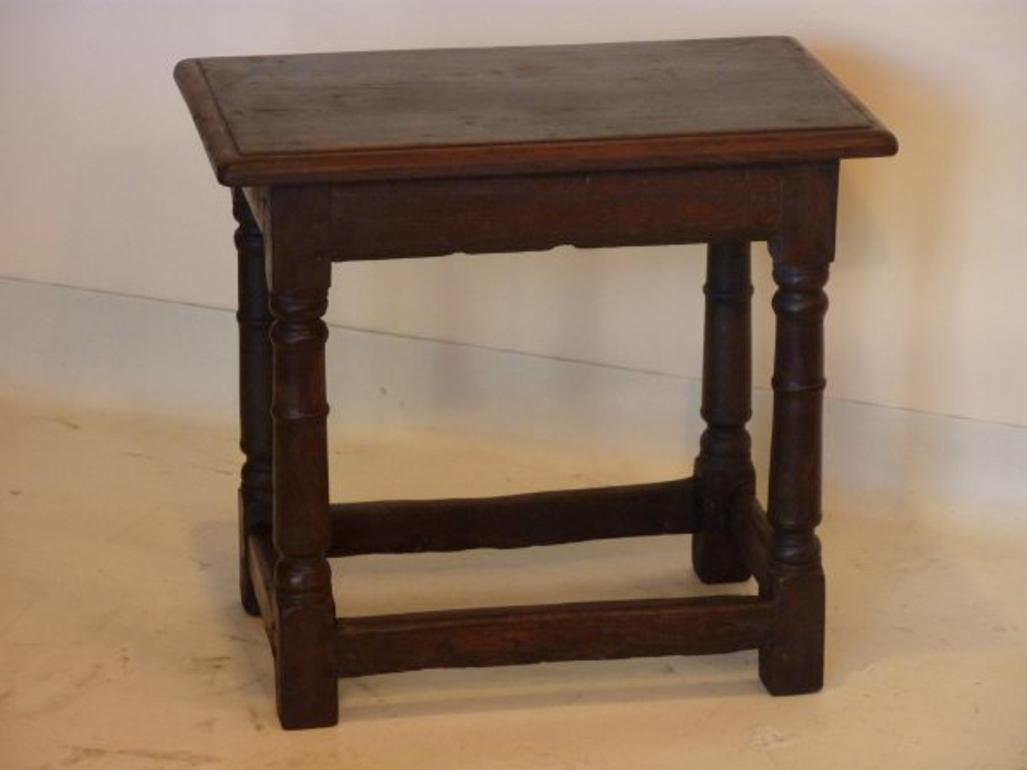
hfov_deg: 15.4
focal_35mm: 128
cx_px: 514
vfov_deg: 11.6
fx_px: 3798
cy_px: 385
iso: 400
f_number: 4.4
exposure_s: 1/30
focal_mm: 21
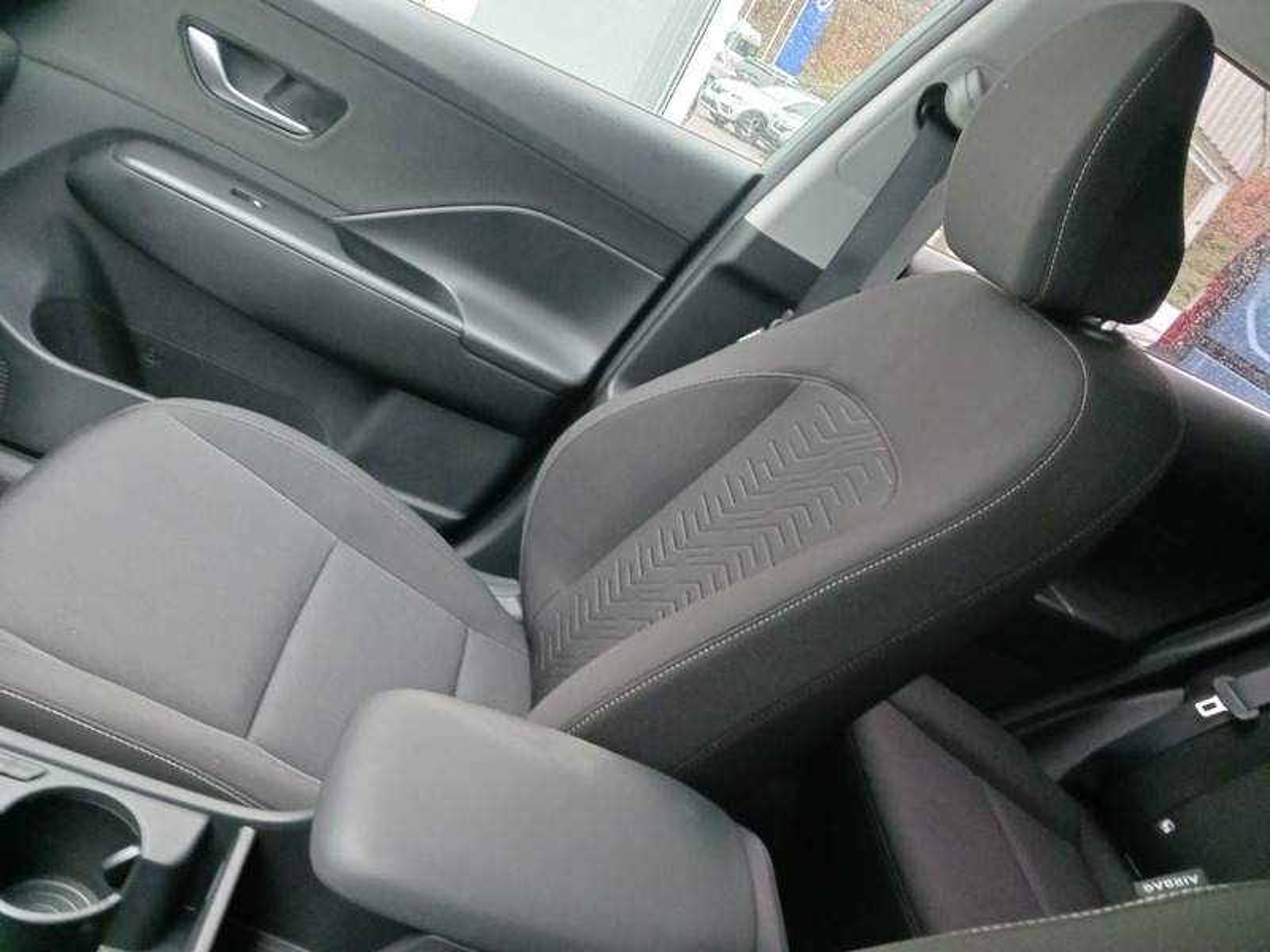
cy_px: 476
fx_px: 991
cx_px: 635
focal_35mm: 27
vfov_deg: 51.4
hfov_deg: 65.3
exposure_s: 1/20
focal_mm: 4
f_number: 1.8
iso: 640
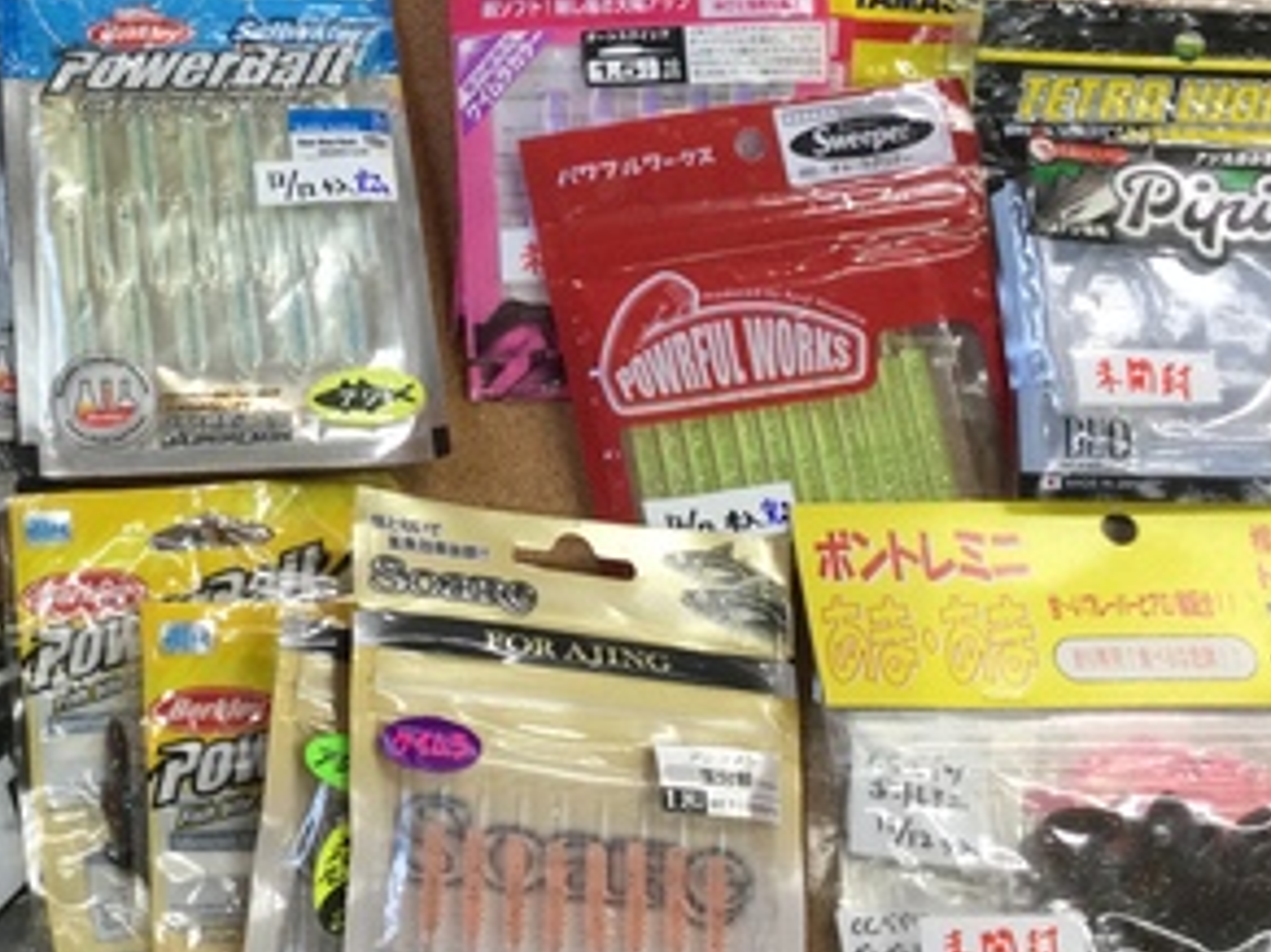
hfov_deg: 29.5
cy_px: 284
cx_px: 218
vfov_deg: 22.8
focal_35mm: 64
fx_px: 2349
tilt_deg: -67.5
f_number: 2.4
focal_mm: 3.3
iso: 25
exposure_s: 1/30
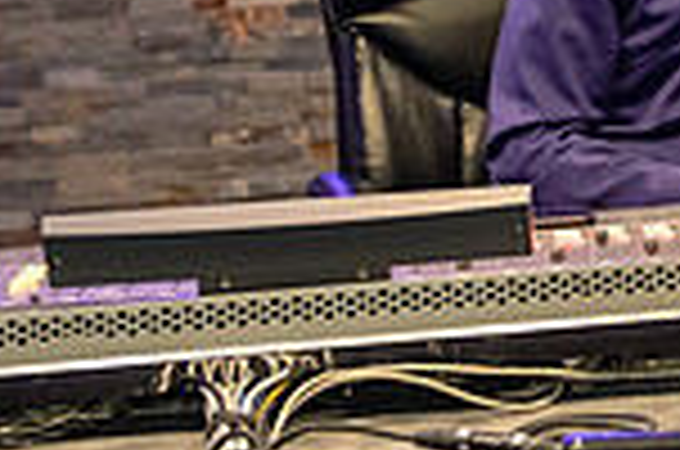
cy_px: 7
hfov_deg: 15.3
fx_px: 2469
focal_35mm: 131
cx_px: 725
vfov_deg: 10.3
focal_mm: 34
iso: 2000
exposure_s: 1/60
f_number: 2.8
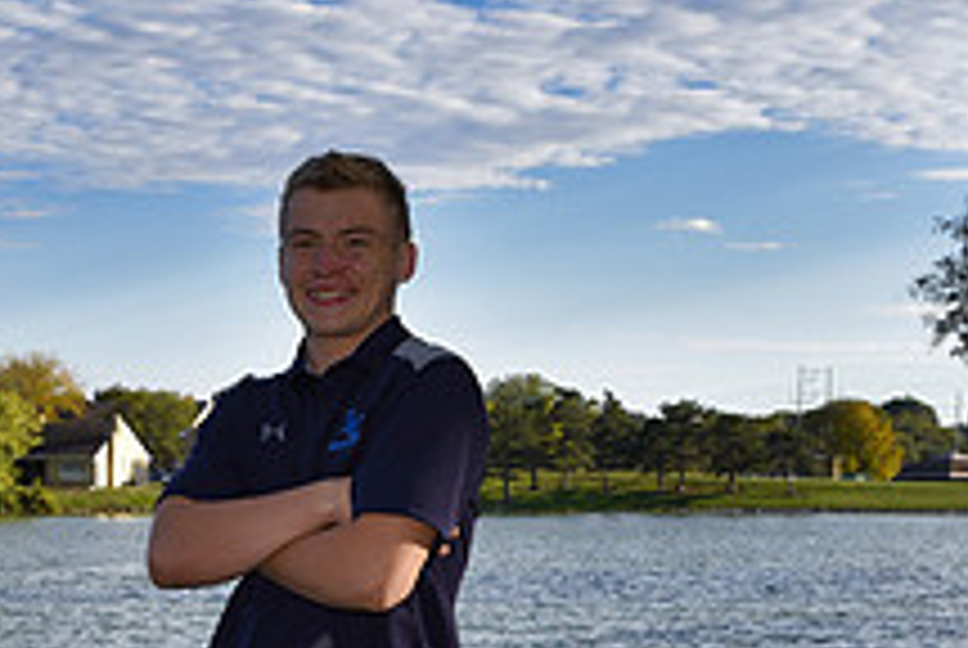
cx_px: 230
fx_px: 2612
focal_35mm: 97
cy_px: 835
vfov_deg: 13.6
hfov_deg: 20.8
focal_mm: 36
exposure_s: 1/200
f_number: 10
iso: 200
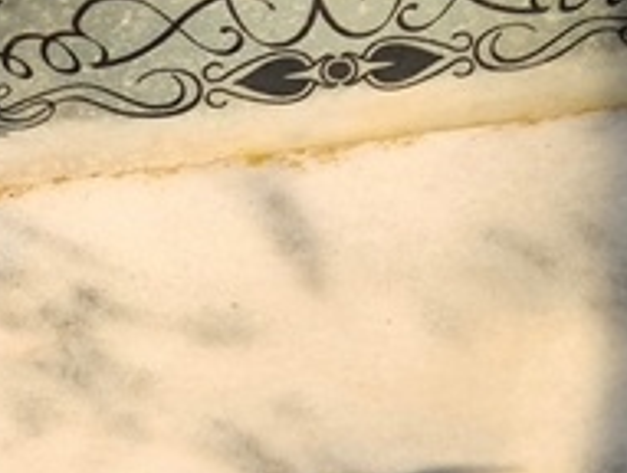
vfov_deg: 6.9
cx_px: 422
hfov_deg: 9.4
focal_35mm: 209
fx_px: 3793
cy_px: -470
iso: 50
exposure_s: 1/470
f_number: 1.7
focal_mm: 4.71
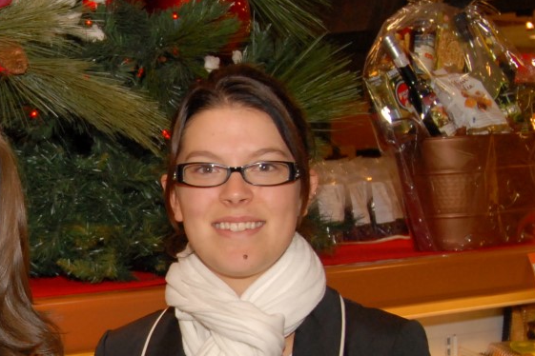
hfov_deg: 16.6
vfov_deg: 11.3
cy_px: 307
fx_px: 1798
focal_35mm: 121
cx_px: -3
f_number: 5.6
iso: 500
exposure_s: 1/125
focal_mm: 28
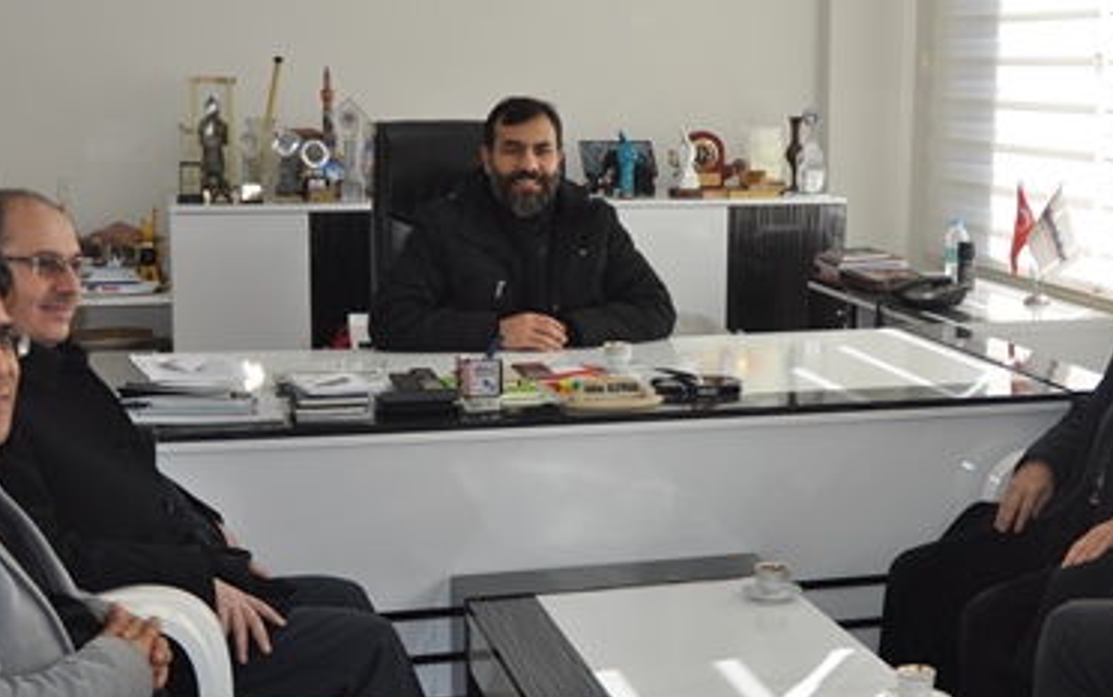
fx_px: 1912
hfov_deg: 32.2
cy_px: 343
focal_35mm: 63
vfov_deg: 20.7
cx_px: 727
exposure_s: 1/200
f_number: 4.5
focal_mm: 24
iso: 200
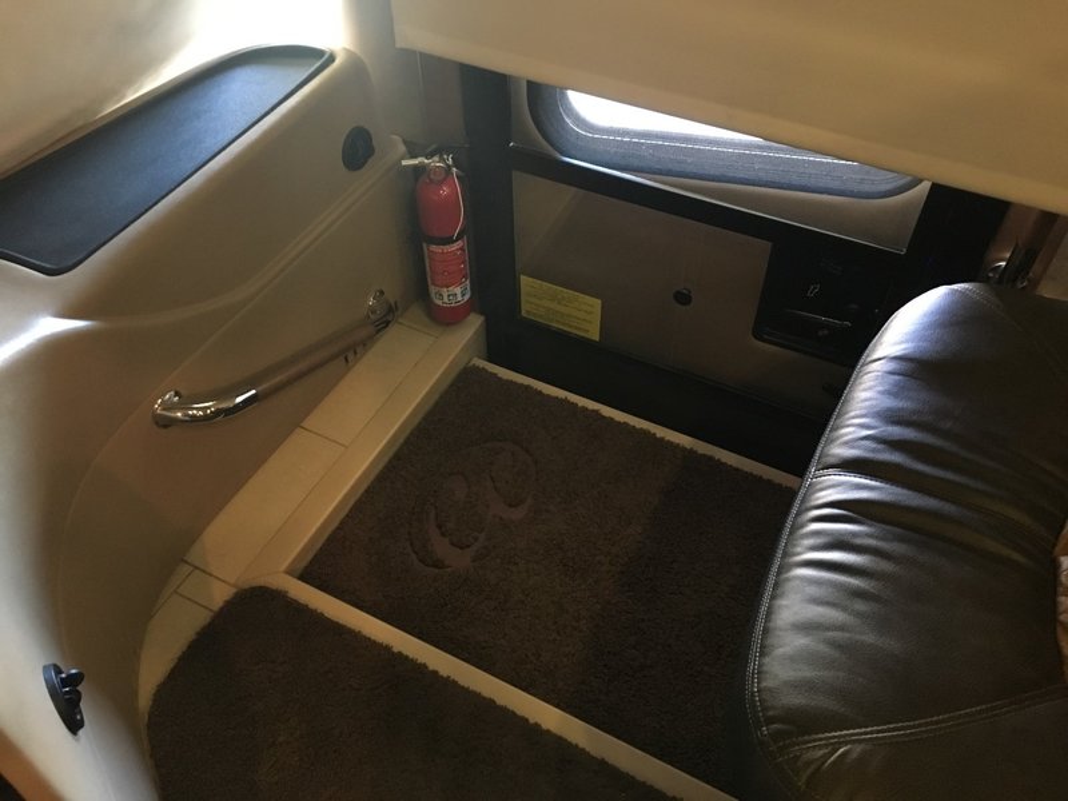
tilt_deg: -48.2
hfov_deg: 61.7
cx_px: 534
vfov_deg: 48.2
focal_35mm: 29
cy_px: 400
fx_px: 895
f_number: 2.2
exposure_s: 1/15
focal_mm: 4.15
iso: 400
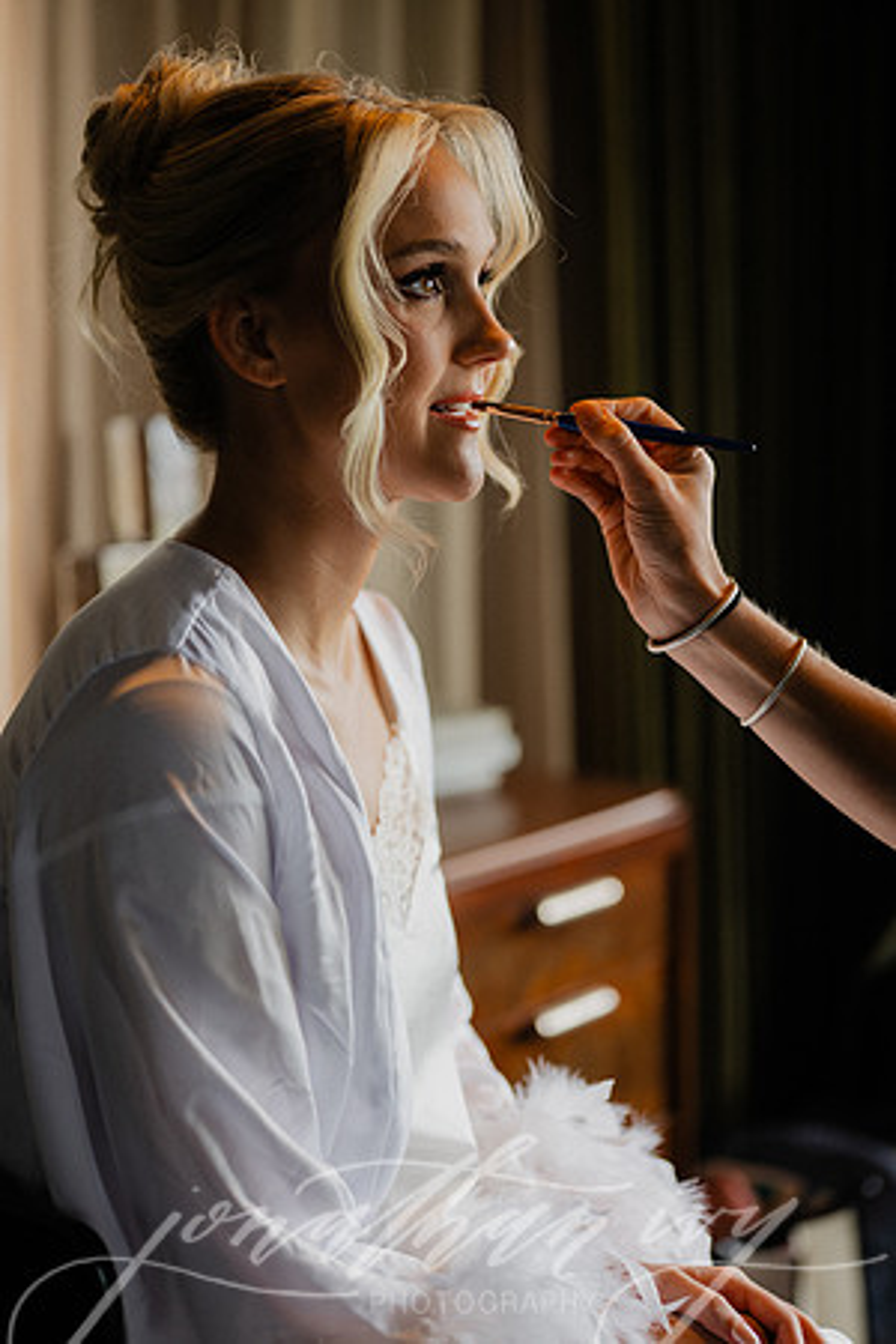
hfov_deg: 27.0
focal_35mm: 50
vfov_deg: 39.6
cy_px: 672
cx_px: 448
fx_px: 1867
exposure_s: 1/250
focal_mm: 50
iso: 125
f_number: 2
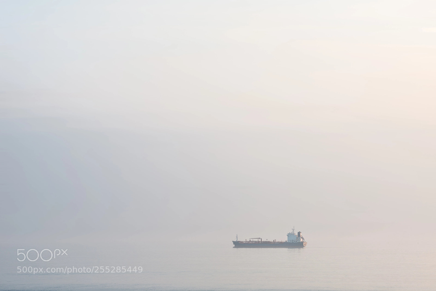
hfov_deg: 15.8
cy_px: 146
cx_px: 218
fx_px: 1575
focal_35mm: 130
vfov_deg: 10.6
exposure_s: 1/30
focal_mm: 130
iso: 100
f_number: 16
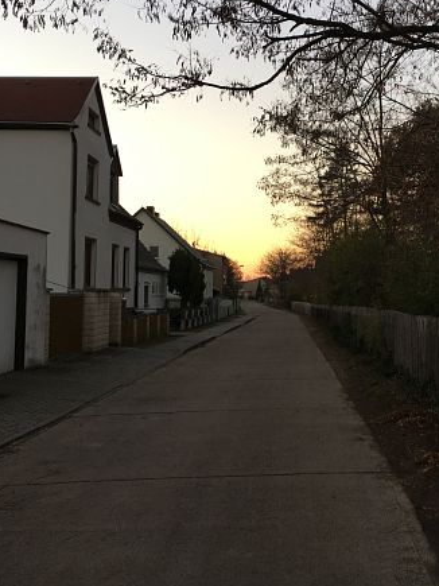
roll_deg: -0.3
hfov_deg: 35.6
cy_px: 245
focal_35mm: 40
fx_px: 677
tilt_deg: +5.7
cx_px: 296
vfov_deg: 46.6
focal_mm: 4.15
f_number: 2.2
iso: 40
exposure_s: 1/100
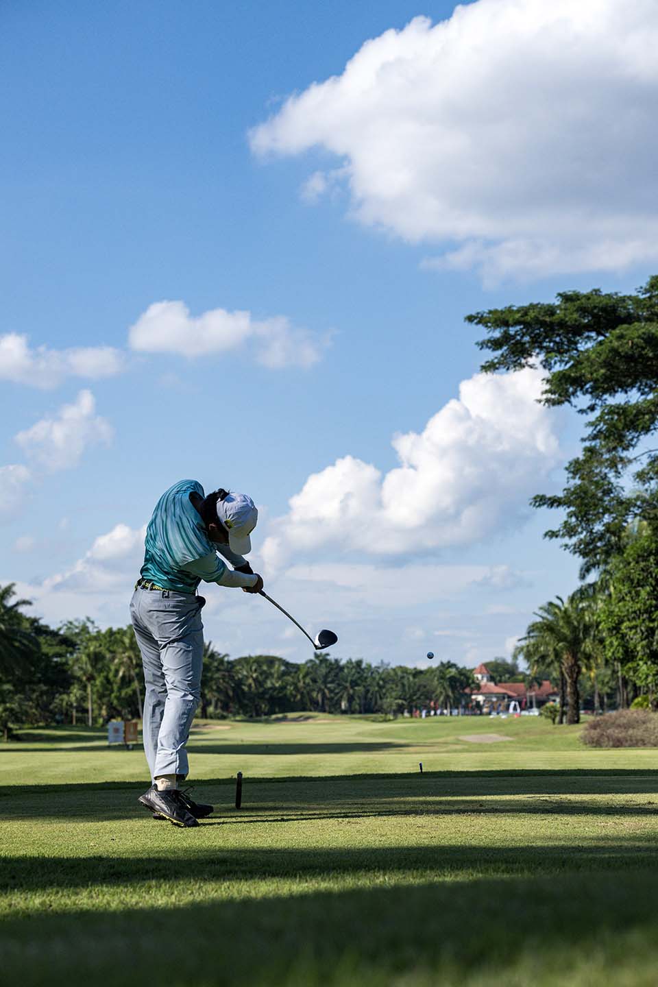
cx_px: 329
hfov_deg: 19.5
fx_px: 1919
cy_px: 494
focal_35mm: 70
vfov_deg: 28.8
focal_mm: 70
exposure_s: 1/8000
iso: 560
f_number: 5
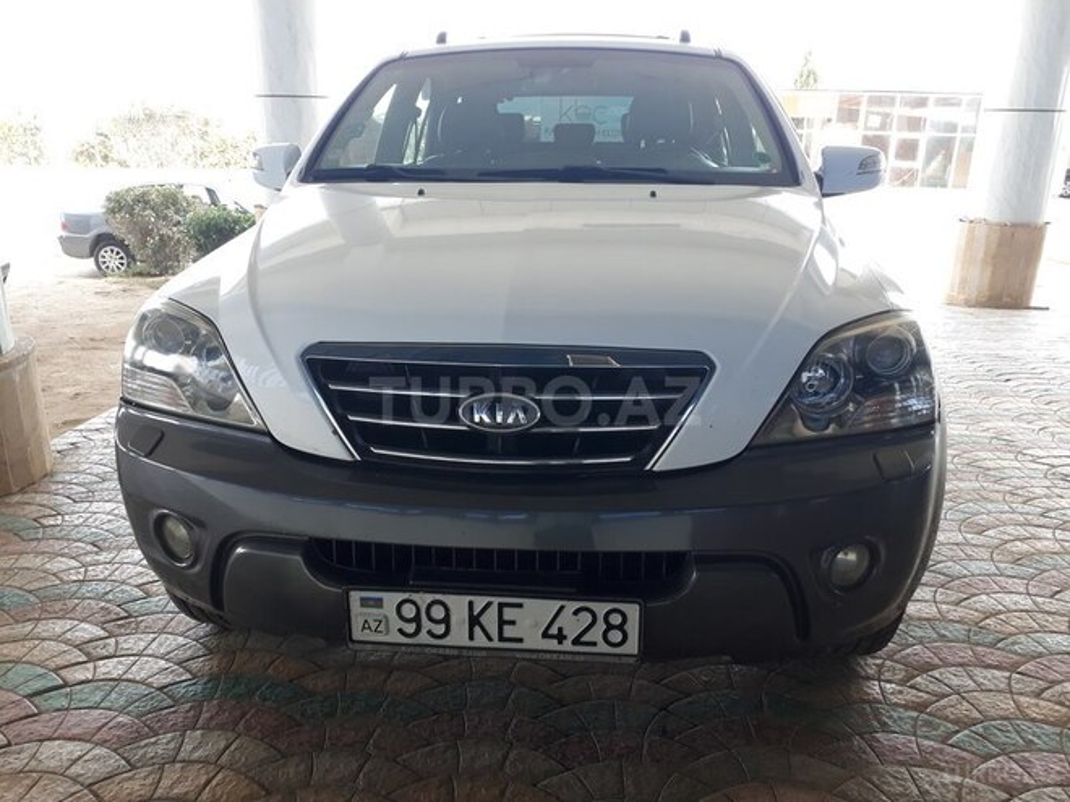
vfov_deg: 51.4
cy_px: 401
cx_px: 535
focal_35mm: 27
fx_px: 835
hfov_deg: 65.3
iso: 40
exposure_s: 1/50
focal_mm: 3.6
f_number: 1.9
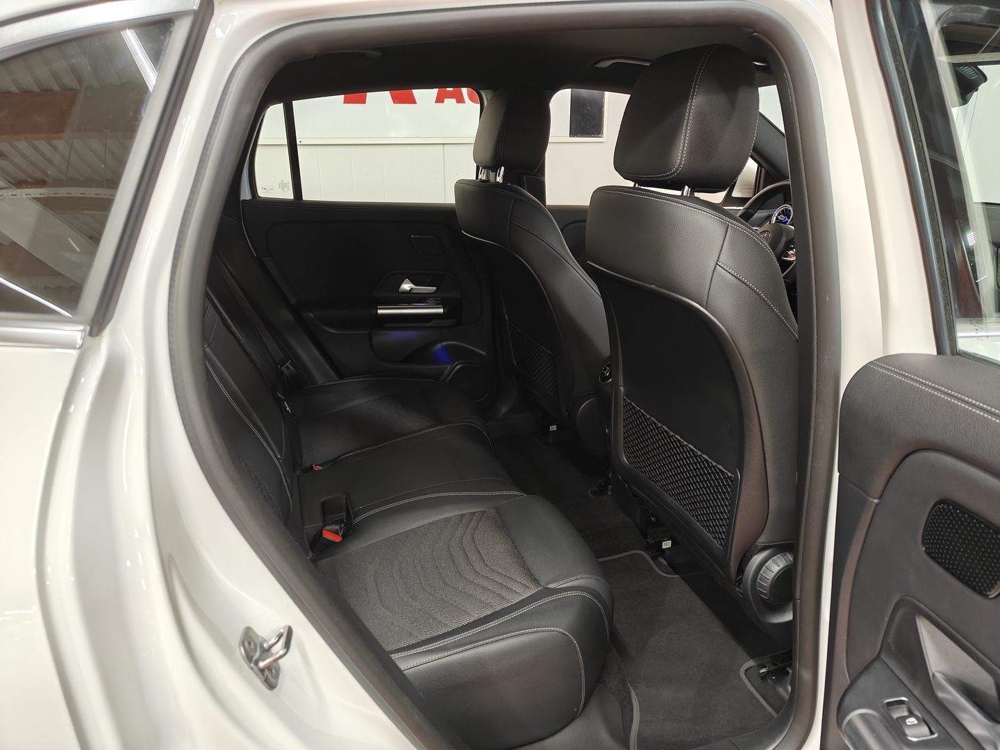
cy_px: 375
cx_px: 500
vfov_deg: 56.8
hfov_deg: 71.6
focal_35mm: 24
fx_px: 693
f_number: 1.8
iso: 200
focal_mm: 5.59
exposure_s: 1/46
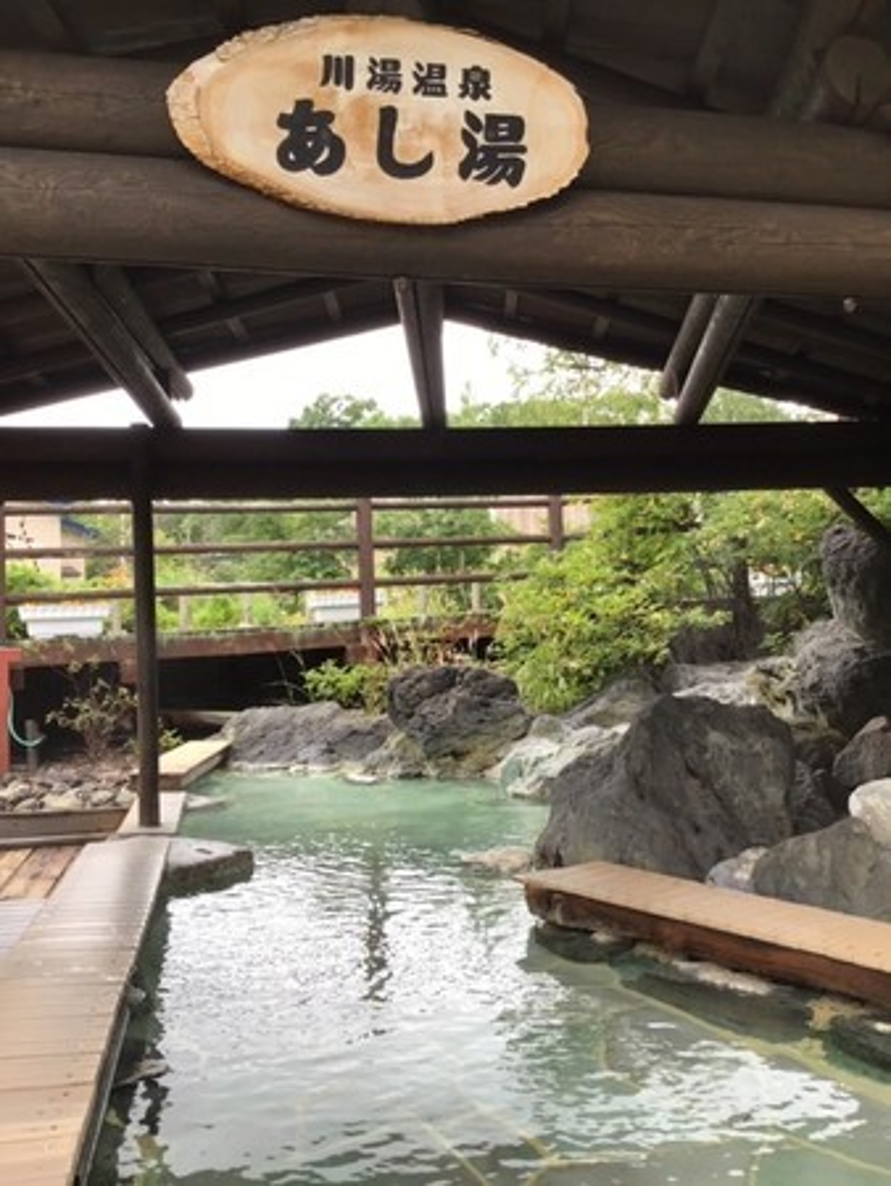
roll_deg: +0.9
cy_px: 593
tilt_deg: +1.2
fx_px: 1063
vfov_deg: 58.3
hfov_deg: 45.5
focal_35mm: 31
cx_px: 446
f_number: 2.4
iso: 40
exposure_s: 1/120
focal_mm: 3.3
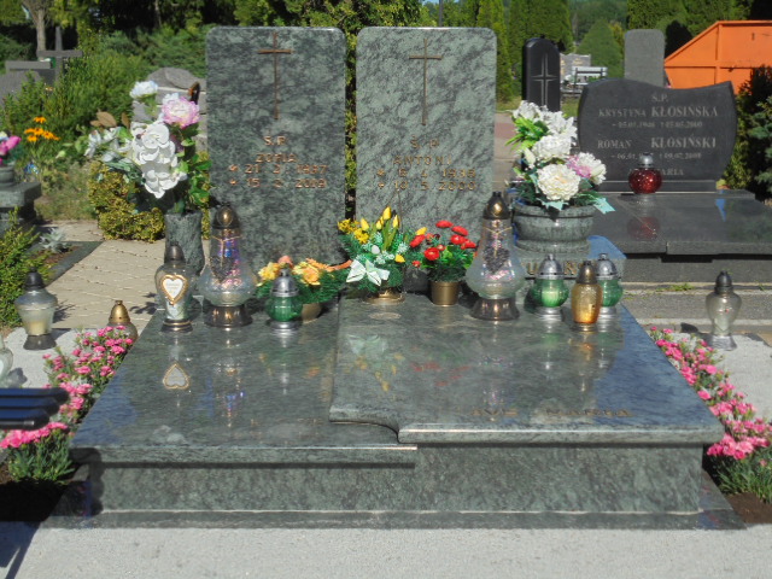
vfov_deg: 26.1
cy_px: 290
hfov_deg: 34.3
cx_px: 386
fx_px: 1249
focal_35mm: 56
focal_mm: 10.1
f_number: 5.2
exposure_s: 1/800
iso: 100
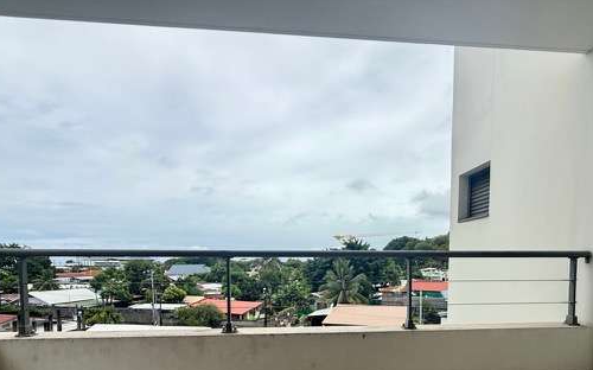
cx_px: 311
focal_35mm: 19
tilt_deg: -2.2
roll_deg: -0.1
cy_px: 282
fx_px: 307
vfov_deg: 58.6
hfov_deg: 88.0
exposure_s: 1/2165
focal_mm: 2.22
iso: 64
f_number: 2.2
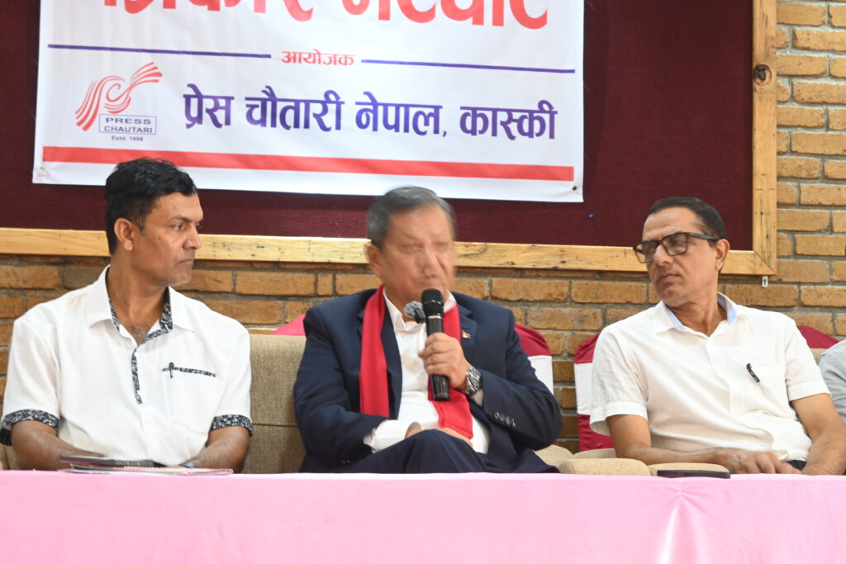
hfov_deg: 27.0
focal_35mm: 75
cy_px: 282
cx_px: 423
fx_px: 1763
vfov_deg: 18.2
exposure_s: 1/2
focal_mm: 50
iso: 125
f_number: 6.3
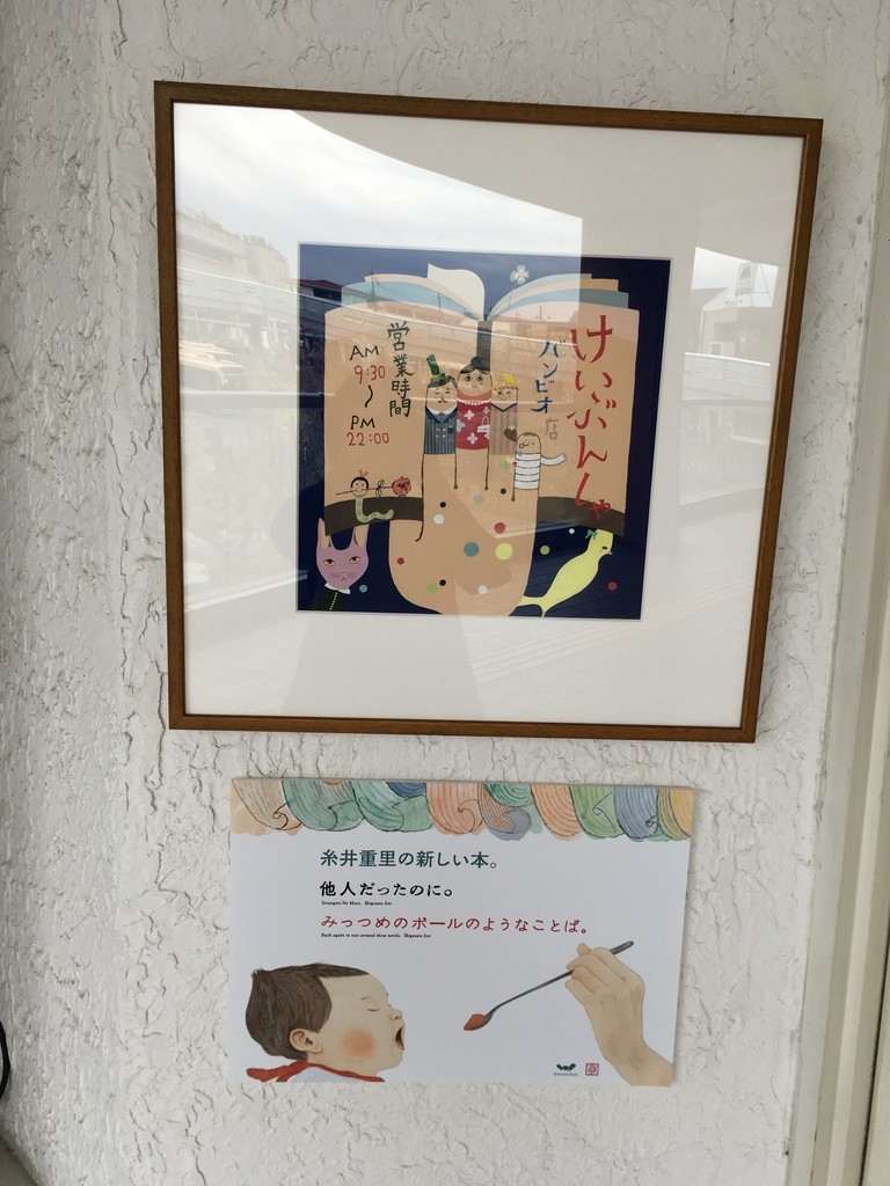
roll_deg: -1.2
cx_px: 445
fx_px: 994
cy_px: 593
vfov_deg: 61.7
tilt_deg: -10.2
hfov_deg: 48.2
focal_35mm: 29
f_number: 2.2
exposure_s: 1/120
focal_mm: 4.15
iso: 32
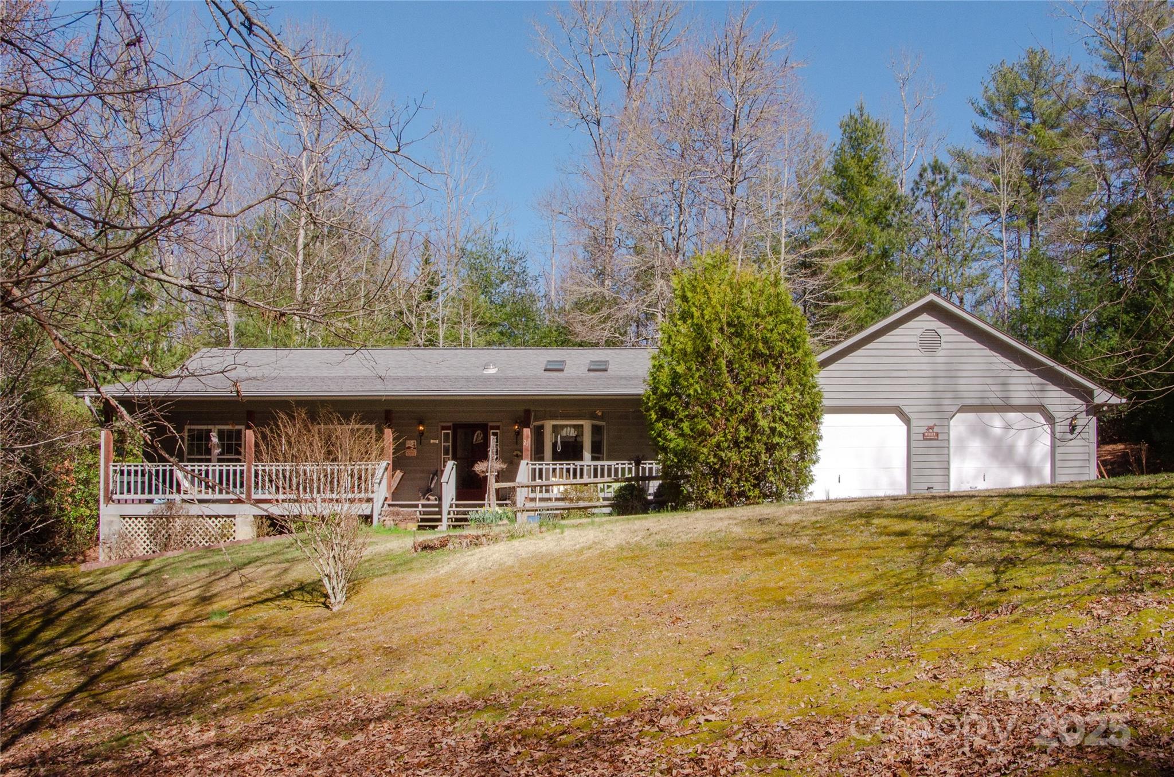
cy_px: 388
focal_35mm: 33
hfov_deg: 57.3
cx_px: 587
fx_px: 1074
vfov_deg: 39.8
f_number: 16
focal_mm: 22
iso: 400
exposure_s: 1/400
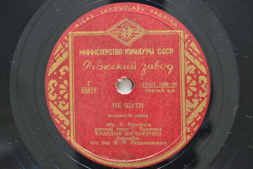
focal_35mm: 72
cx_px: 126
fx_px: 506
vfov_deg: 18.9
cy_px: 84
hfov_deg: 28.1
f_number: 7.1
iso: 1600
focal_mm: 48
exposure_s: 1/160
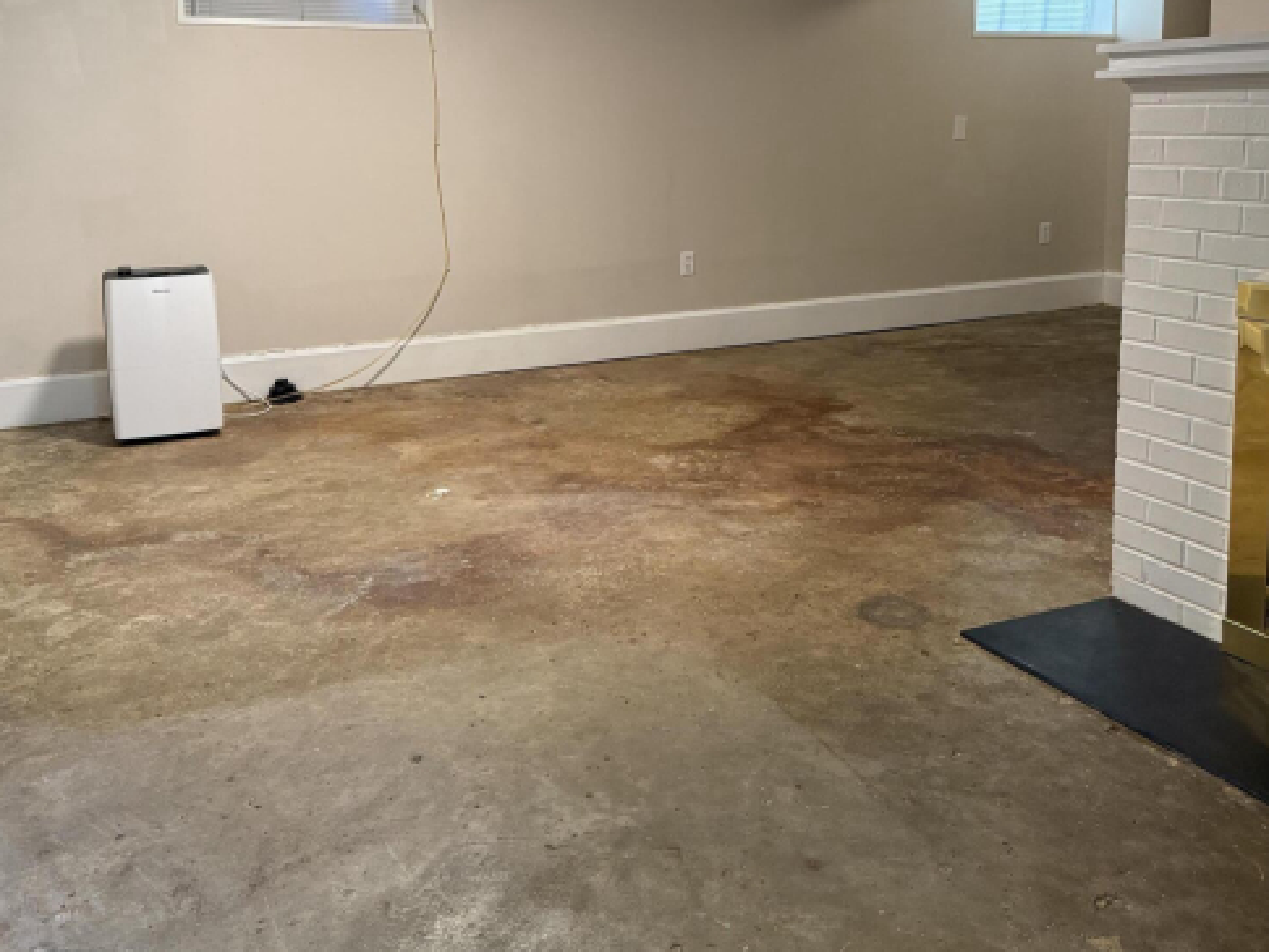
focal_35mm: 33
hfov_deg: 55.3
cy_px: 273
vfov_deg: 42.0
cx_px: 636
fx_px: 1210
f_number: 1.78
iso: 400
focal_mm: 6.76
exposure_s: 1/60
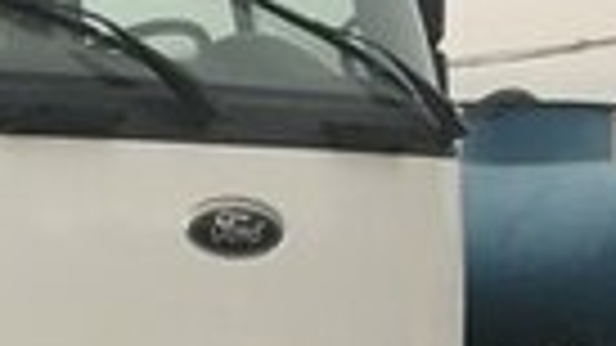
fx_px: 2401
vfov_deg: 8.2
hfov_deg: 12.9
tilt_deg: +0.6
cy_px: 191
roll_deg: -0.3
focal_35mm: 147
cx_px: -571
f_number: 1.8
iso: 32
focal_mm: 3.99
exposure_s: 1/100
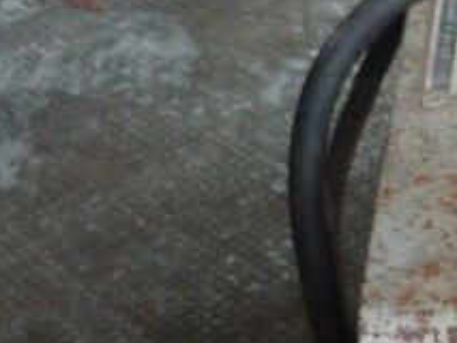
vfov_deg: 10.5
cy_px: 315
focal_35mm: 141
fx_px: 1863
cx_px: 1032
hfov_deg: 11.8
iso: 160
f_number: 3.3
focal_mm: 5.2
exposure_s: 1/30
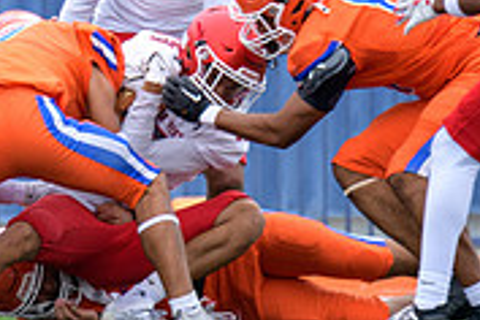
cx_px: -161
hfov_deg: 1.2
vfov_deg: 0.8
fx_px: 22758
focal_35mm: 1707
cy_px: 67
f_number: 2.8
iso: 360
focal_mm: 300
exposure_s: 1/1000
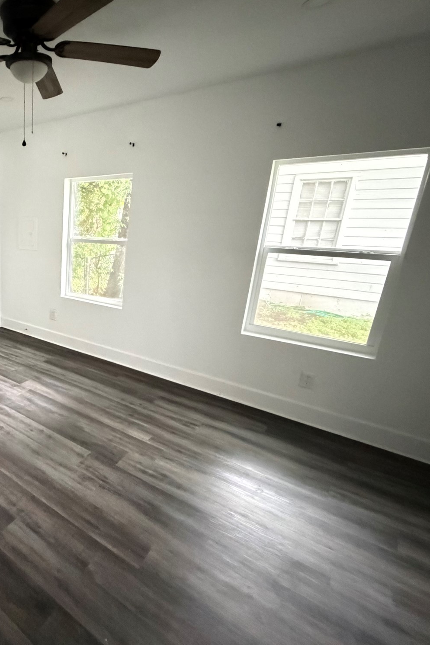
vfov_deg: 84.0
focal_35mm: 20
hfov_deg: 52.4
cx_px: 24
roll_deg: -0.4
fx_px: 358
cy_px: 313
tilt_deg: -14.7
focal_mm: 2.22
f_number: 2.2
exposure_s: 1/29
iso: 3200
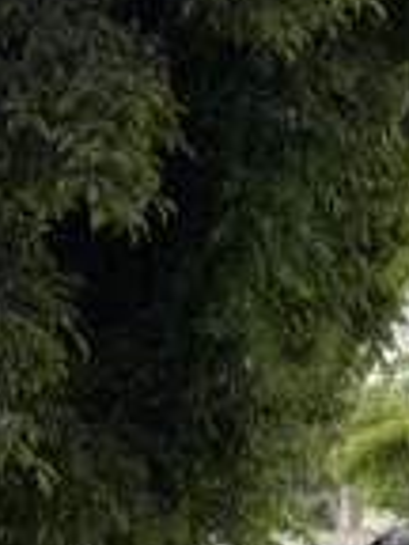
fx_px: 2095
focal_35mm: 133
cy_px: 394
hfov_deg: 10.9
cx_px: 545
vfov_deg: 14.8
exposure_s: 1/2208
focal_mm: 6.76
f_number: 1.78
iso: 100
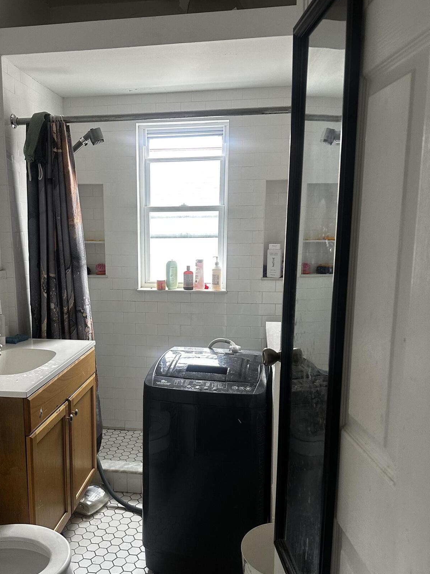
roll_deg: -0.5
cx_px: 163
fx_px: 497
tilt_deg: -9.1
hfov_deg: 46.4
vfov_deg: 59.9
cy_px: 314
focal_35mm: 30
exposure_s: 1/98
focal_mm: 6.86
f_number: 1.78
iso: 250
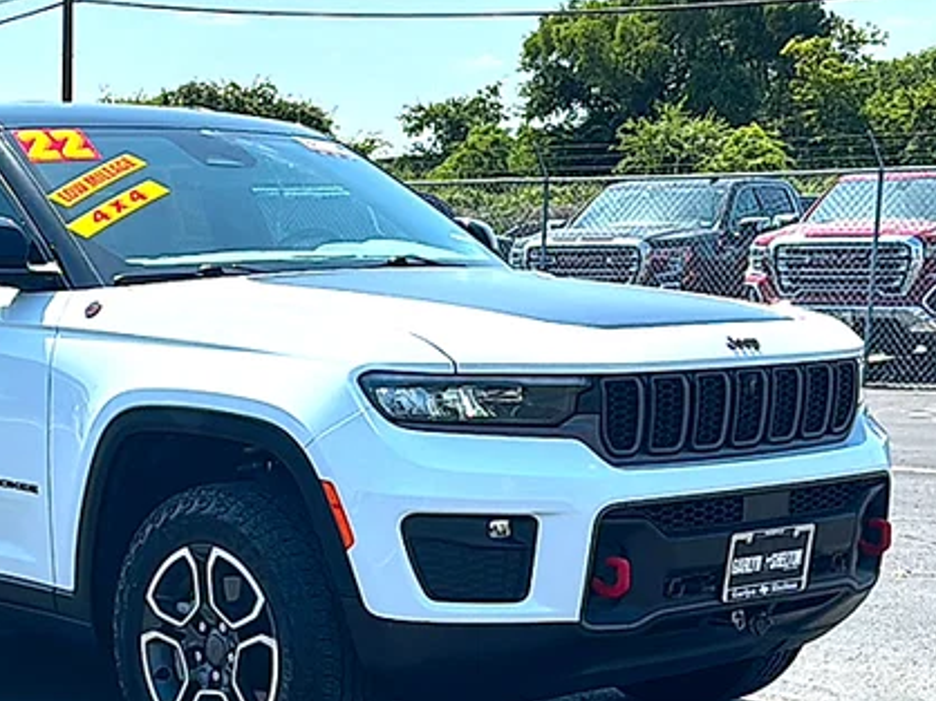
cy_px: 438
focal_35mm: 67
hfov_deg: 28.7
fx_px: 1811
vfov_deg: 21.9
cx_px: 264
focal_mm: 6.86
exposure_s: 1/5291
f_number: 1.78
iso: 80
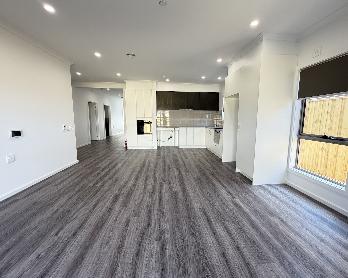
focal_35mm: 15
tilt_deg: -7.4
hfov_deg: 96.7
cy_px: 137
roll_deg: -0.1
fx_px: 154
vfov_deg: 84.0
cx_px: 183
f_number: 2.2
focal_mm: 2.22
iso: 125
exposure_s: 1/100
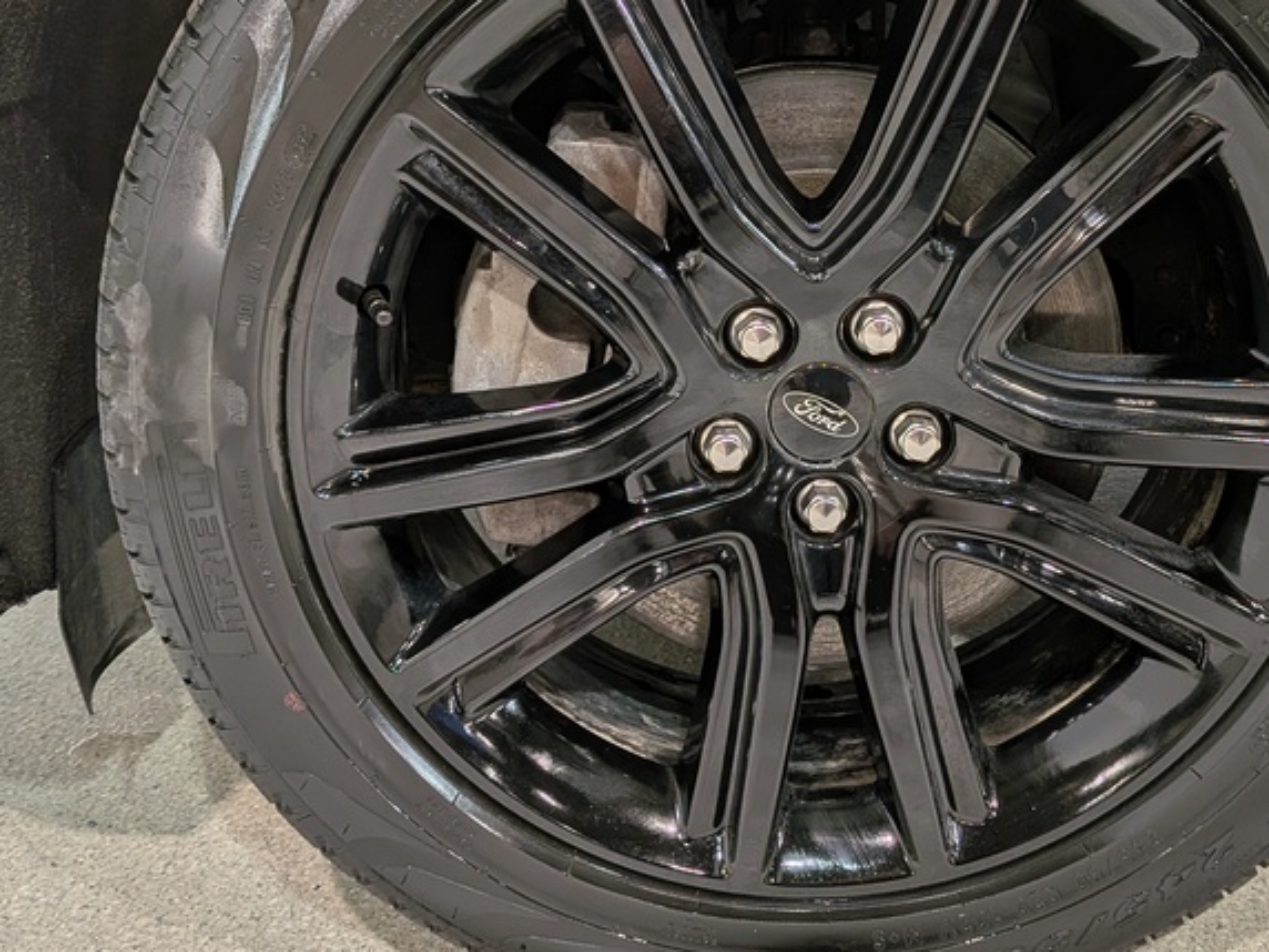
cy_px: 357
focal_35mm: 43
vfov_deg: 33.4
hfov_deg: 43.5
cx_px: 805
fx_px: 1576
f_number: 1.7
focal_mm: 4.53
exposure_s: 1/162
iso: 26
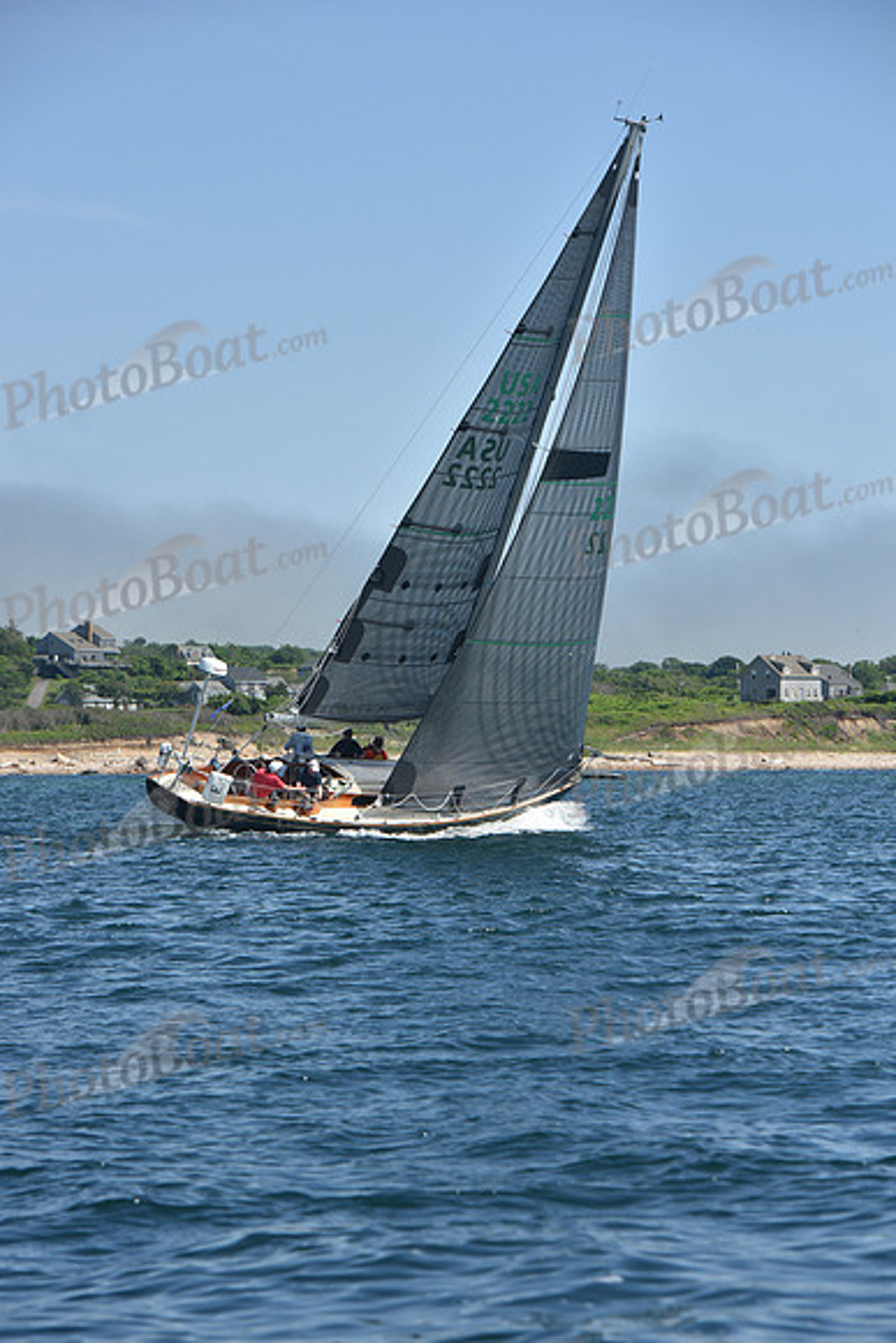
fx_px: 4552
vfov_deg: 16.8
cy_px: 672
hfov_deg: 11.2
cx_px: 448
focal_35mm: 122
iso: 320
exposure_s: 1/1600
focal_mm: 122
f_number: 8
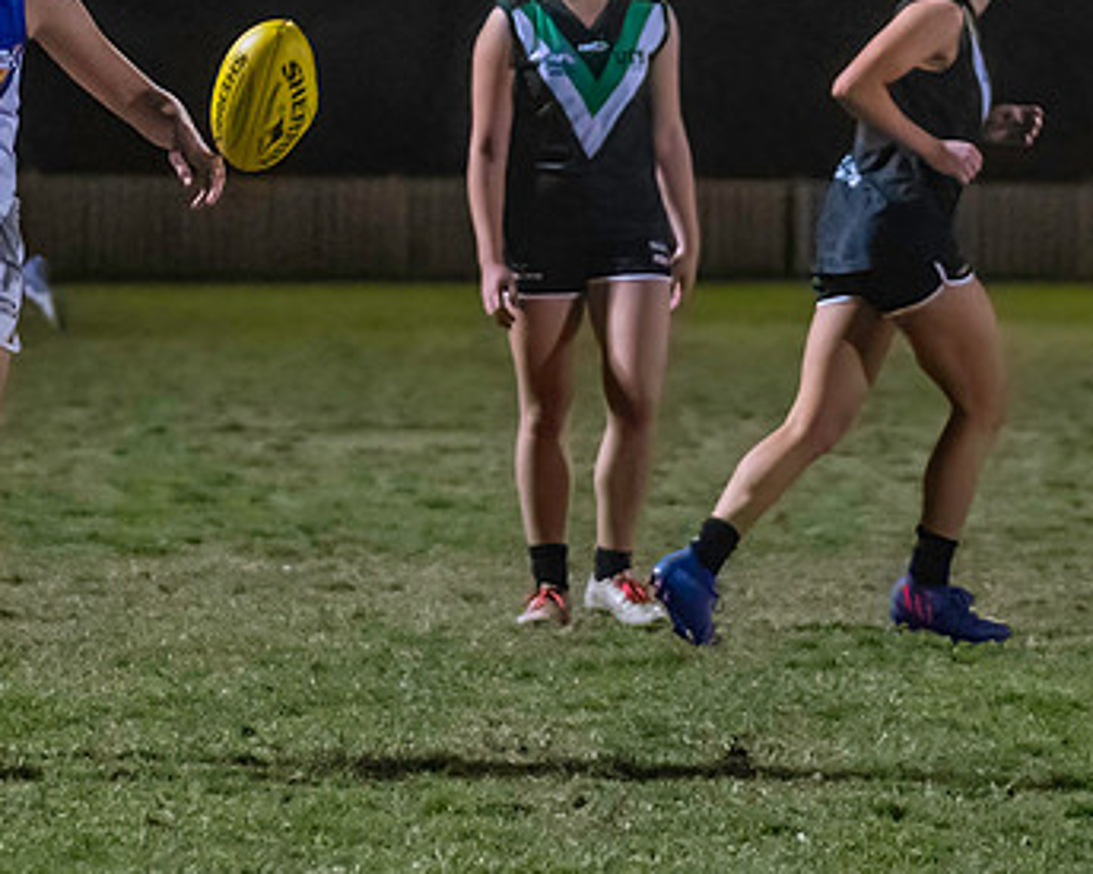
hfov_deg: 3.7
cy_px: 214
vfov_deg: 3.0
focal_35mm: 518
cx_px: 193
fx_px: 16752
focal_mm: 120
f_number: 2.8
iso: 10000
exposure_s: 1/1000
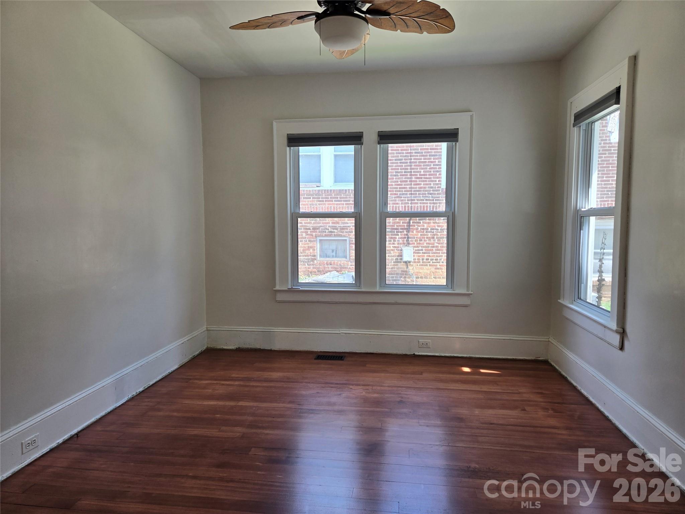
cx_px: 342
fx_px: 455
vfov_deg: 58.9
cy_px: 257
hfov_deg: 73.9
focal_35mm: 23
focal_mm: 5.4
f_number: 1.8
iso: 50
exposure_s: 1/180
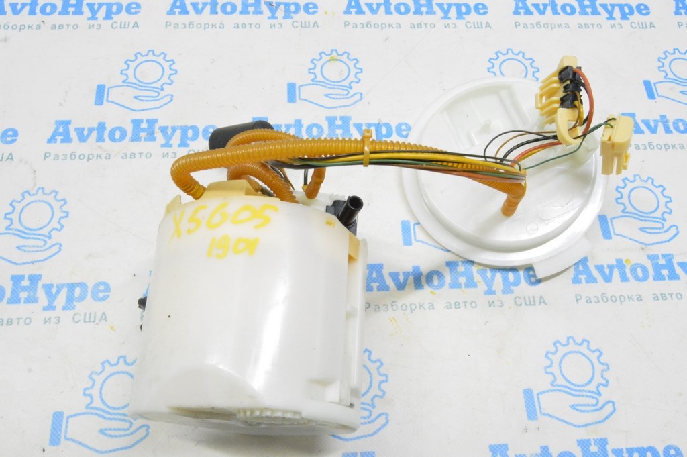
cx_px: 344
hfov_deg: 62.0
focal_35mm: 30
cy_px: 228
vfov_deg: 43.5
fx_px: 572
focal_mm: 20
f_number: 20
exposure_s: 1/20
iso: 6400
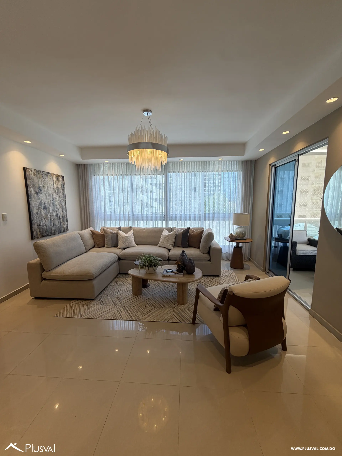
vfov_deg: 102.1
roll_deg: -0.3
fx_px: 184
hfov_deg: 85.7
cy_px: 228
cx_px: 171
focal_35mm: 14
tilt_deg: -7.7
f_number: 2.2
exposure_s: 1/120
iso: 32
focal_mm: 2.22
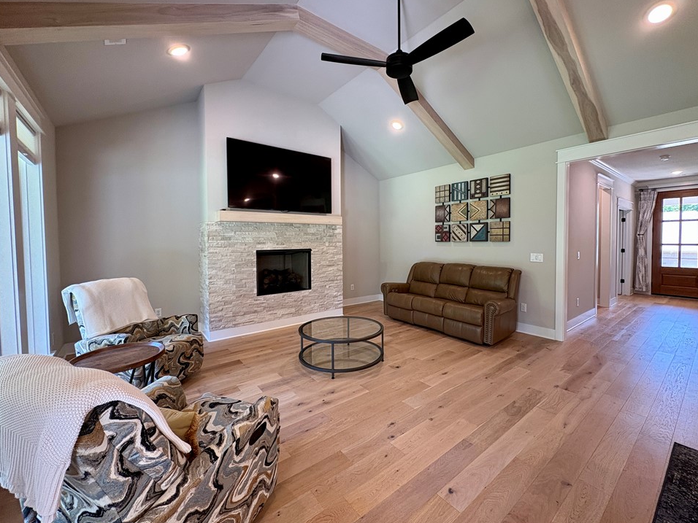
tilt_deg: -1.3
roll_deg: +0.4
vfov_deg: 81.7
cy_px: 249
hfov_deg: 98.1
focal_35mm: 15
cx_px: 369
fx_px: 302
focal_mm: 2.22
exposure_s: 1/60
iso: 200
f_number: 2.2
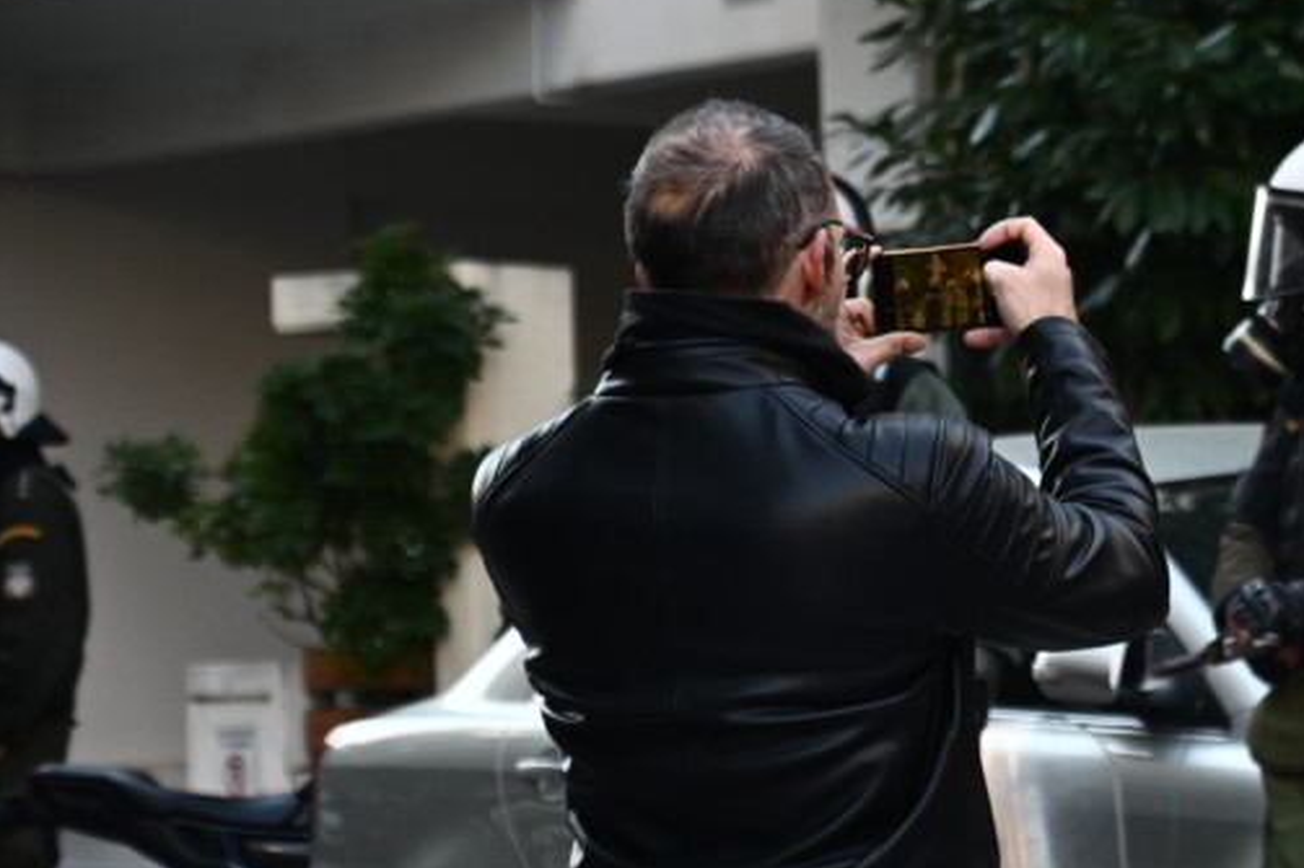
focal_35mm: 167
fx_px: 6047
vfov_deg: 8.2
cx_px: 1506
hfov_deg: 12.1
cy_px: 627
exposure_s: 1/800
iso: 800
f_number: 4
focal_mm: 70
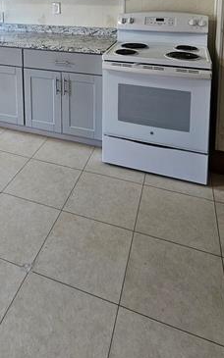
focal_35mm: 29
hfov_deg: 41.4
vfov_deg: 53.7
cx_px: 47
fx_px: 283
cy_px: 17
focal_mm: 2.2
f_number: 2.2
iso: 125
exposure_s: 1/60
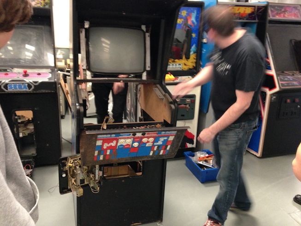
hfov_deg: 55.3
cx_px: 150
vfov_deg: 43.0
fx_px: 287
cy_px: 113
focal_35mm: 33
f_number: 2.4
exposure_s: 1/20
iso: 400
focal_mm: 4.12
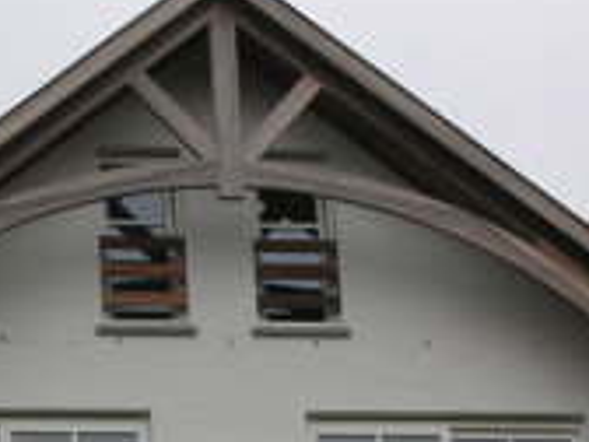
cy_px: 421
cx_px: 221
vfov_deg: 8.0
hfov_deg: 10.7
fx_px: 3131
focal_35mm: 184
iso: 50
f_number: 7.4
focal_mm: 14.3
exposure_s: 1/19.1
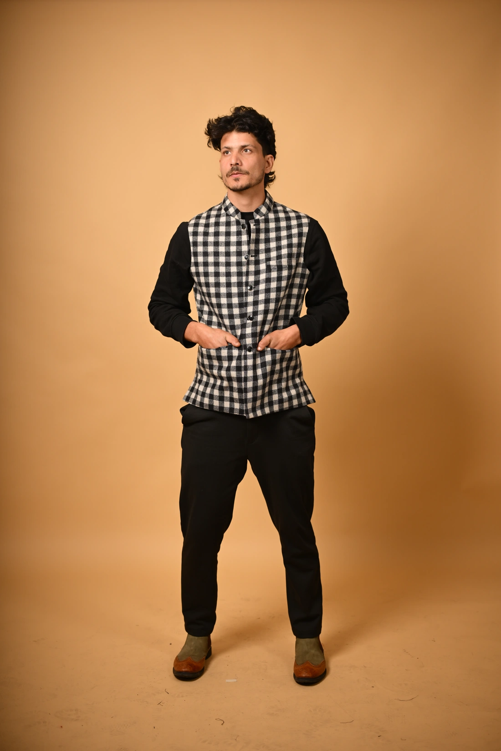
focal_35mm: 50
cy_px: 376
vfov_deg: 39.6
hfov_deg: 27.0
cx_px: 250
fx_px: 1044
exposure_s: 1/1250
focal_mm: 50
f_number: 2.2
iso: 200
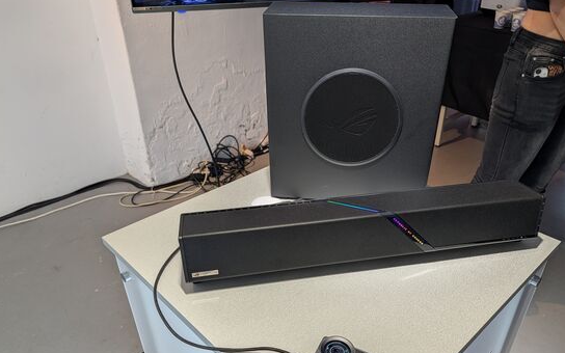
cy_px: 227
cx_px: 305
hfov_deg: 66.4
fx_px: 431
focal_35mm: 28
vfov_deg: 44.1
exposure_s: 1/120
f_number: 1.68
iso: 77
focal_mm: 6.9
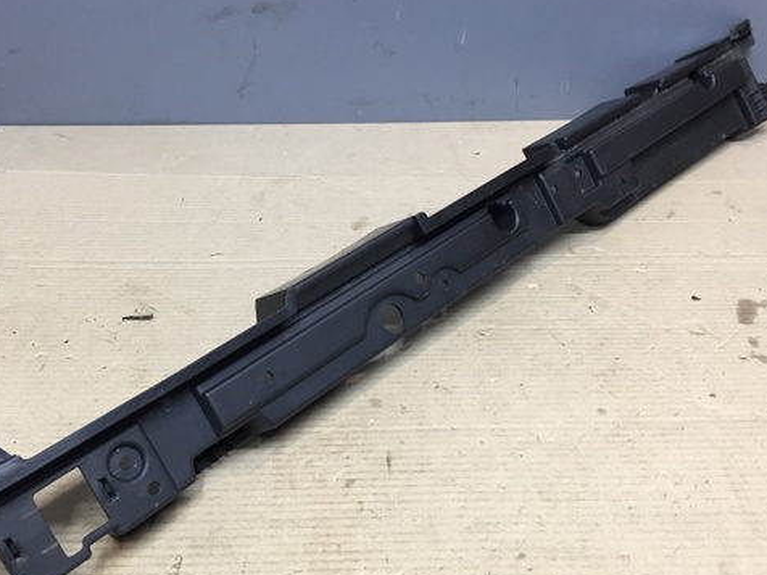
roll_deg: -2.0
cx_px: 353
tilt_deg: -34.3
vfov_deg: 36.8
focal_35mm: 39
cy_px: 288
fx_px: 864
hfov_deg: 47.8
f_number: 2.2
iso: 64
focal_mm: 4.15
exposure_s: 1/33
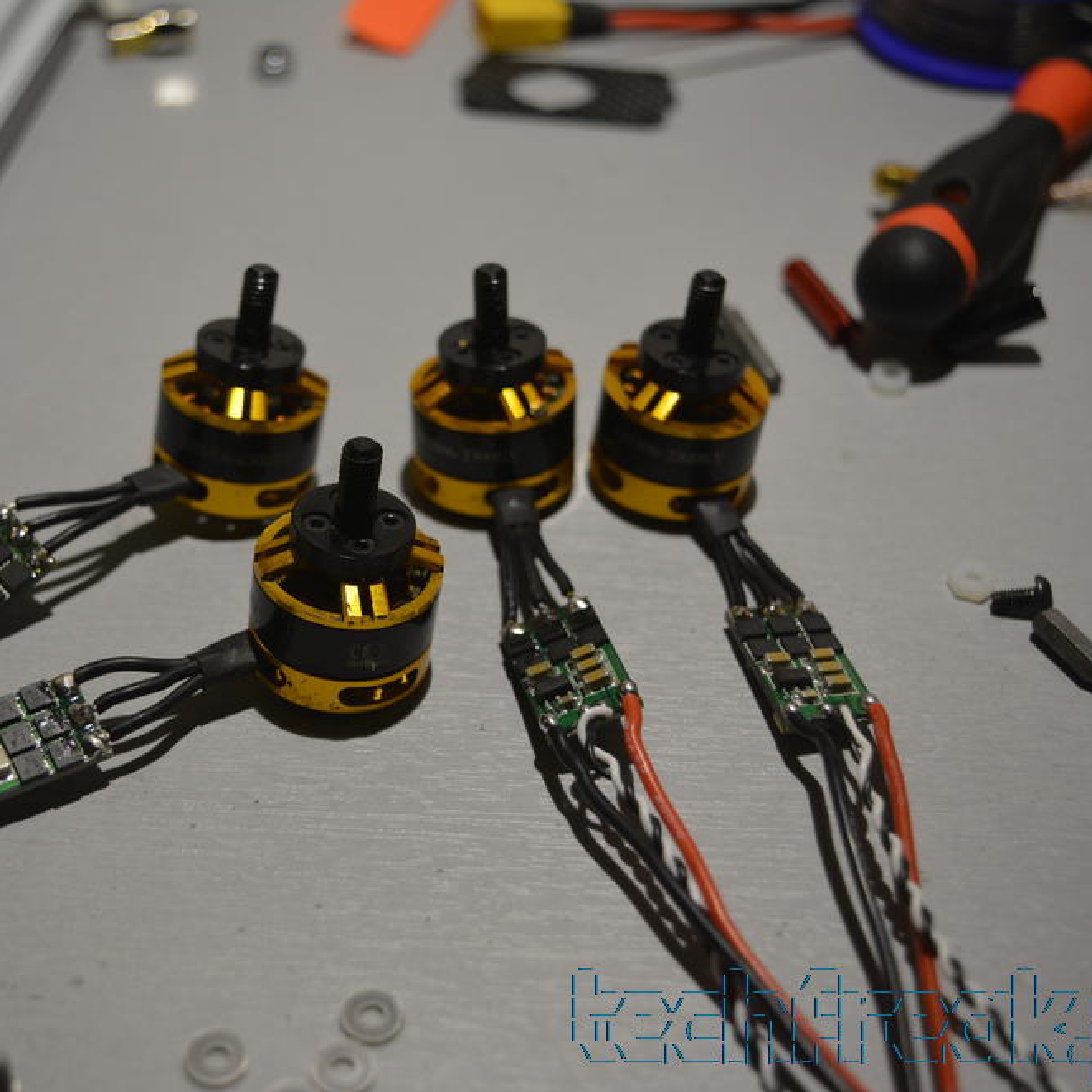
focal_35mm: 54
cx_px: 373
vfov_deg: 31.6
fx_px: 1927
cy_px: 548
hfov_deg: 31.4
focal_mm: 28
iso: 400
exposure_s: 1/80
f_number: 4.5
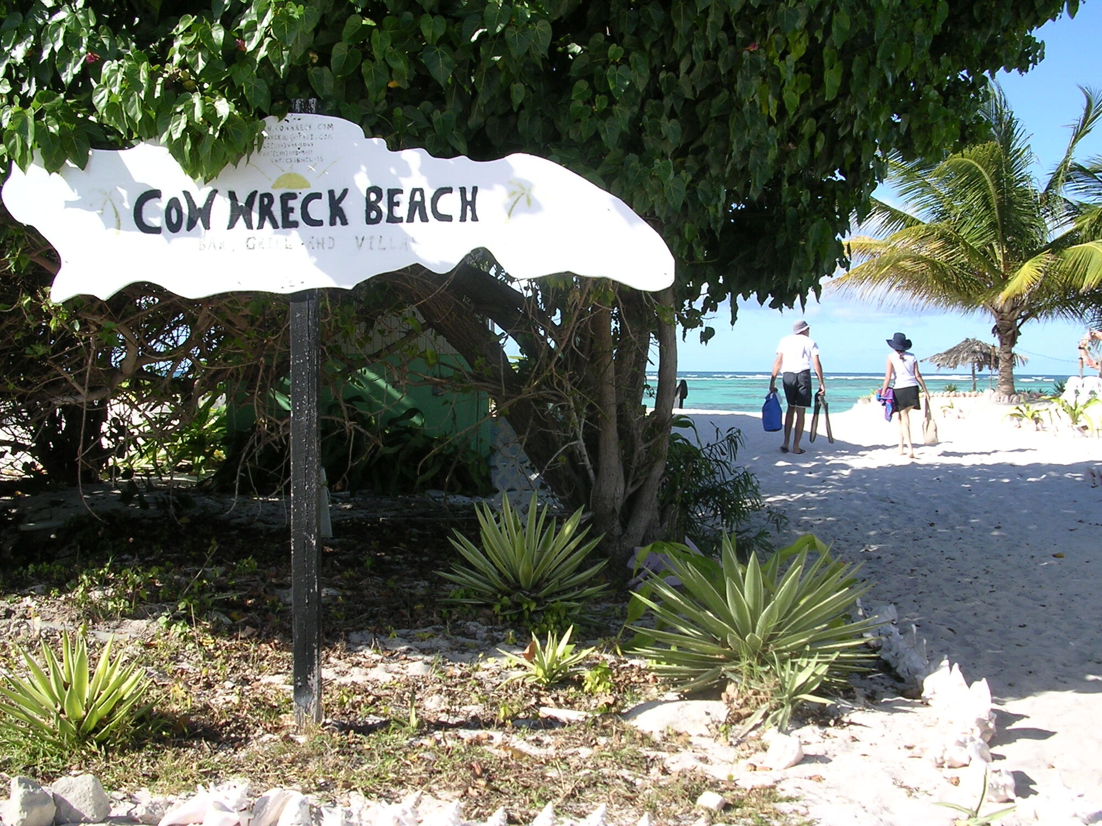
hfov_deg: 49.0
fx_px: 1210
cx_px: 551
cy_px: 413
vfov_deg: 37.7
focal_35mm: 38
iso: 100
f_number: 5.6
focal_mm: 5.8
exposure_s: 1/190
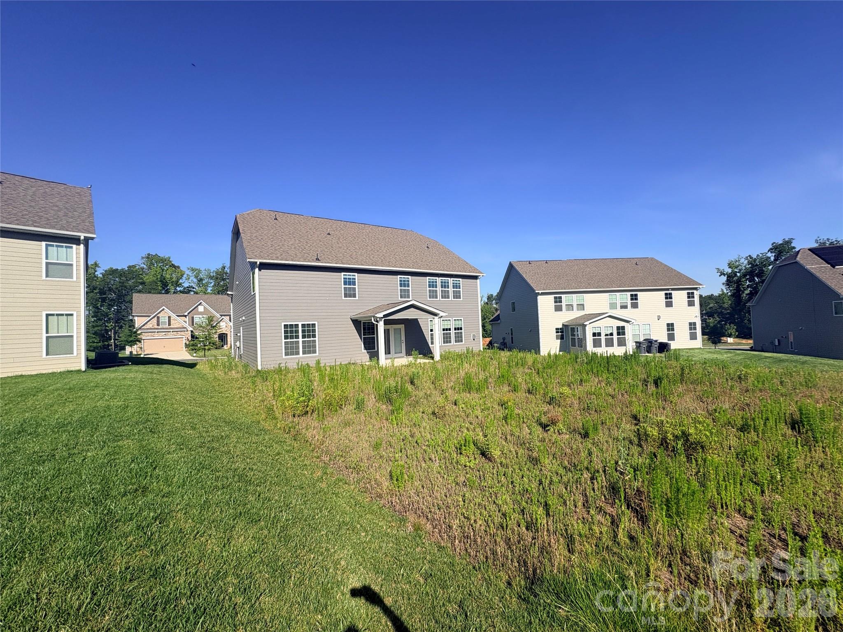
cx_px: 422
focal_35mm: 14
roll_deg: +4.1
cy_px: 316
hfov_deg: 102.1
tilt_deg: +3.4
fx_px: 341
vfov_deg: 85.7
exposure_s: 1/2415
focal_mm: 2.22
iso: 40
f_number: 2.2
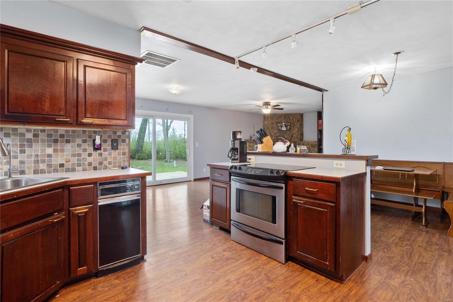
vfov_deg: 67.4
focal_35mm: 18
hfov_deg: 90.0
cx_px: 226
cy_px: 151
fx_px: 226
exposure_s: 1/5
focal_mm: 9
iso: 640
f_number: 9
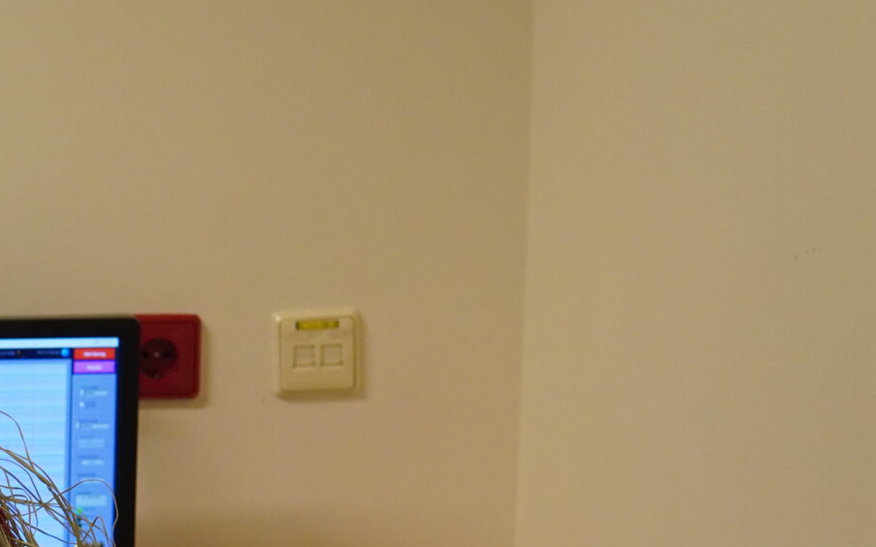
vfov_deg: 10.0
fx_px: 3103
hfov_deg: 15.2
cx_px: -319
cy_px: 513
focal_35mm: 130
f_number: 4
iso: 800
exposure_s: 1/160
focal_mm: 30
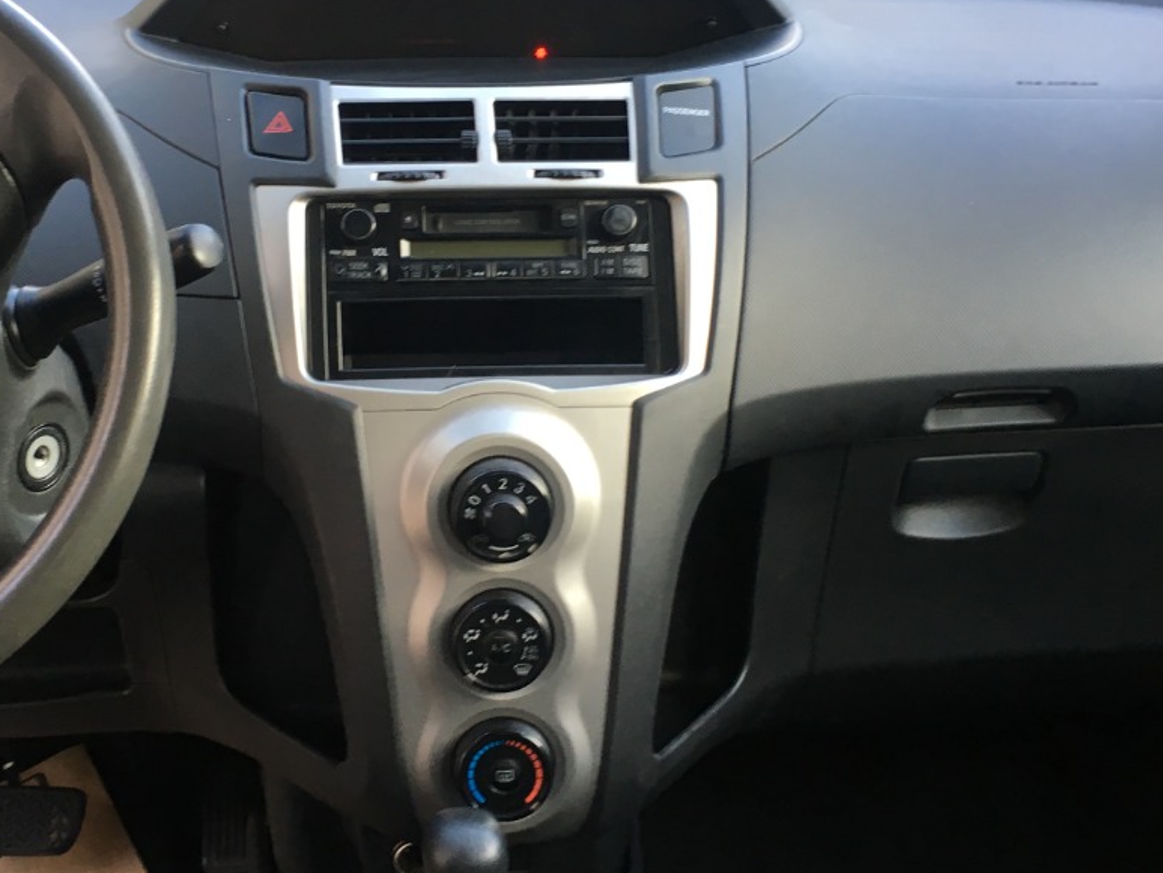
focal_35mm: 54
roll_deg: -0.5
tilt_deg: -20.8
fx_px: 1815
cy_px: 346
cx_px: 441
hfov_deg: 35.4
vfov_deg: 27.0
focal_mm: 4.15
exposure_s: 1/33
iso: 25
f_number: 2.2
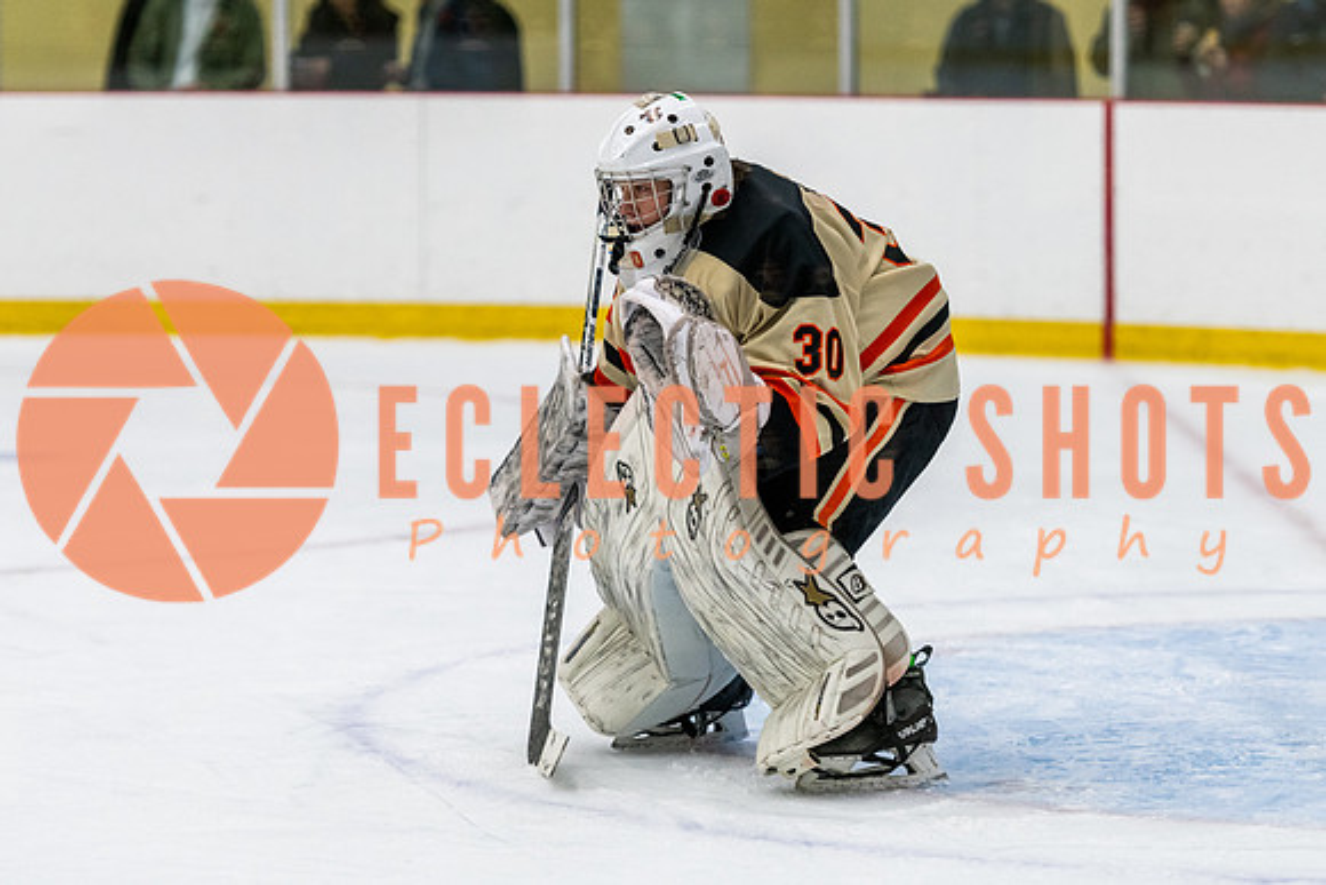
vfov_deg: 8.4
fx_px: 5999
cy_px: 367
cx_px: 744
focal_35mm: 163
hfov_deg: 12.6
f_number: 2.8
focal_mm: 125
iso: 2500
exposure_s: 1/640
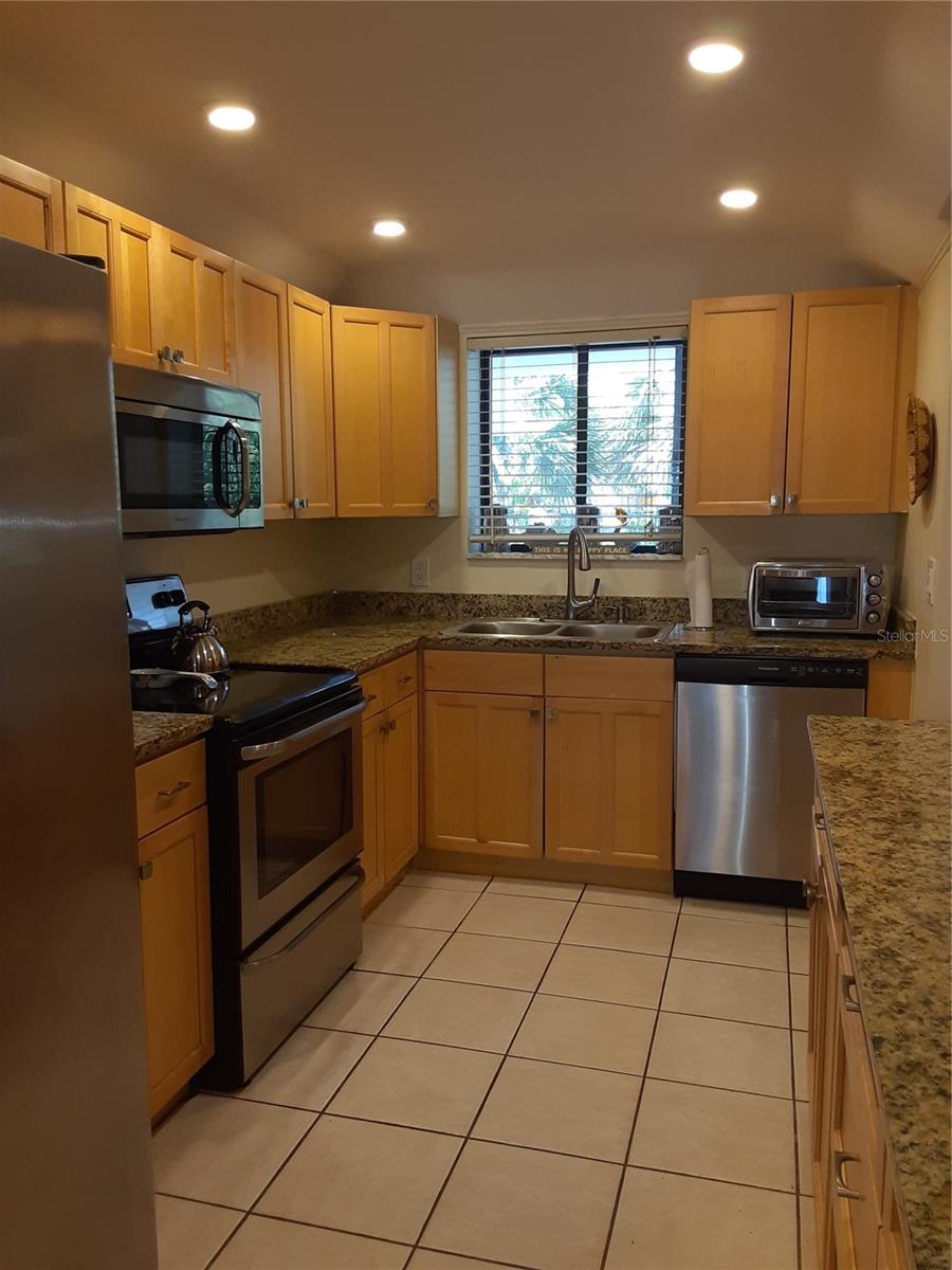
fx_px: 990
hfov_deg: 51.4
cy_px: 635
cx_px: 476
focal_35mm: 27
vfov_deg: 65.3
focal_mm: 2.91
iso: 125
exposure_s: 1/60
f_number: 1.9
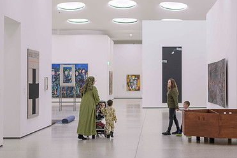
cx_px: 161
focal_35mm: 84
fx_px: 553
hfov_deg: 24.1
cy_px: 69
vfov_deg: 16.3
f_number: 1.8
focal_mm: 50
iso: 64
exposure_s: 1/320
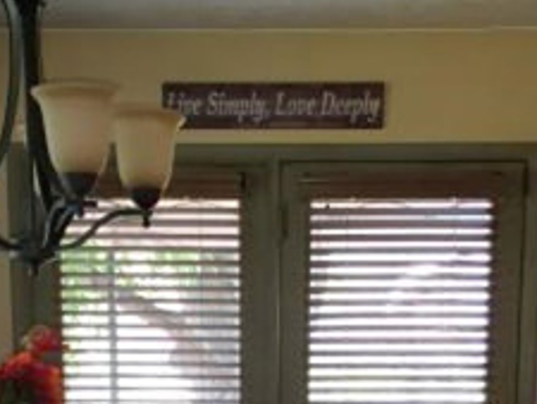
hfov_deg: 26.3
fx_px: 1149
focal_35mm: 74
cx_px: 272
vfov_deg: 18.7
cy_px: 497
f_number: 1.5
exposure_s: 1/30
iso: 100
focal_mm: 4.3
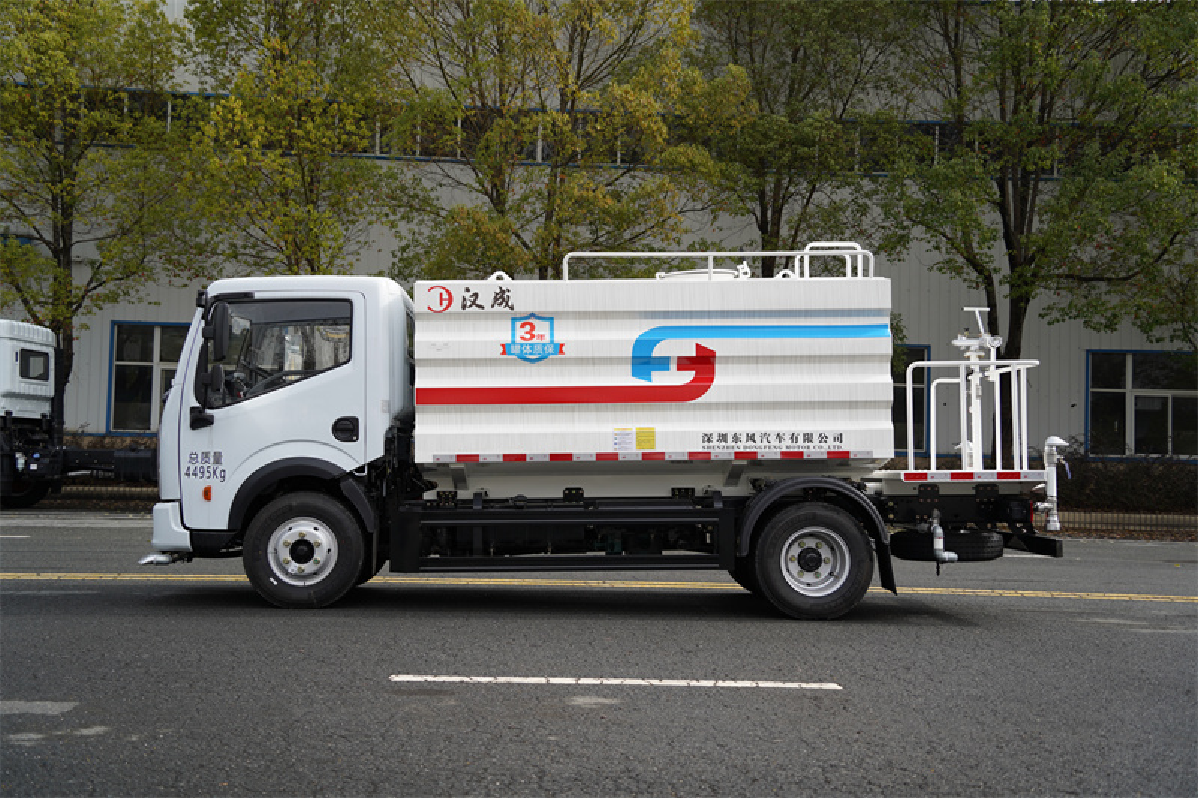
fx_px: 1397
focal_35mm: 42
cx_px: 599
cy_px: 399
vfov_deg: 31.9
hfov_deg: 46.4
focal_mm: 42
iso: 100
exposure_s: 1/640
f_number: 3.2
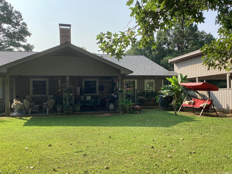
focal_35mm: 31
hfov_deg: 58.4
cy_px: 87
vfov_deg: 45.4
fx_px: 208
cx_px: 116
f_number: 2.4
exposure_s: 1/586
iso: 25
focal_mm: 3.3
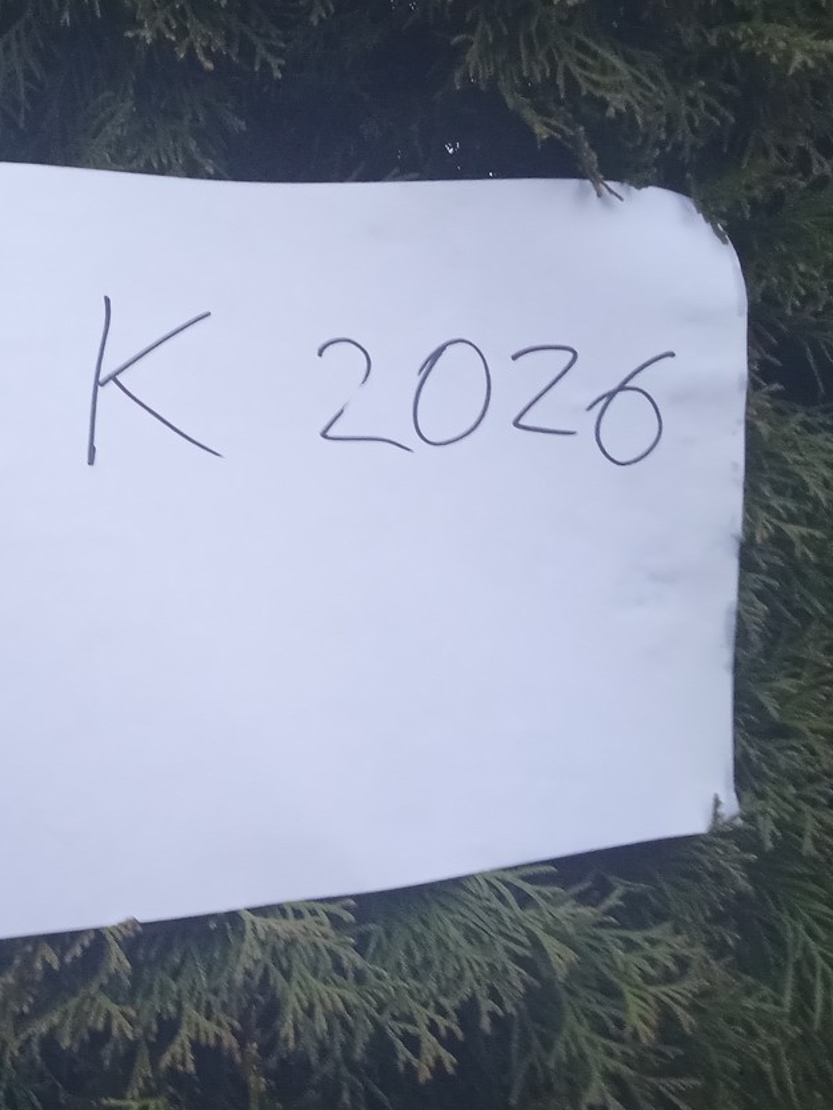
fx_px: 1379
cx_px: 89
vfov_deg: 43.8
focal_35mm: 43
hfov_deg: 32.0
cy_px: 509
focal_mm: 2.78
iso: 640
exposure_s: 1/25
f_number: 2
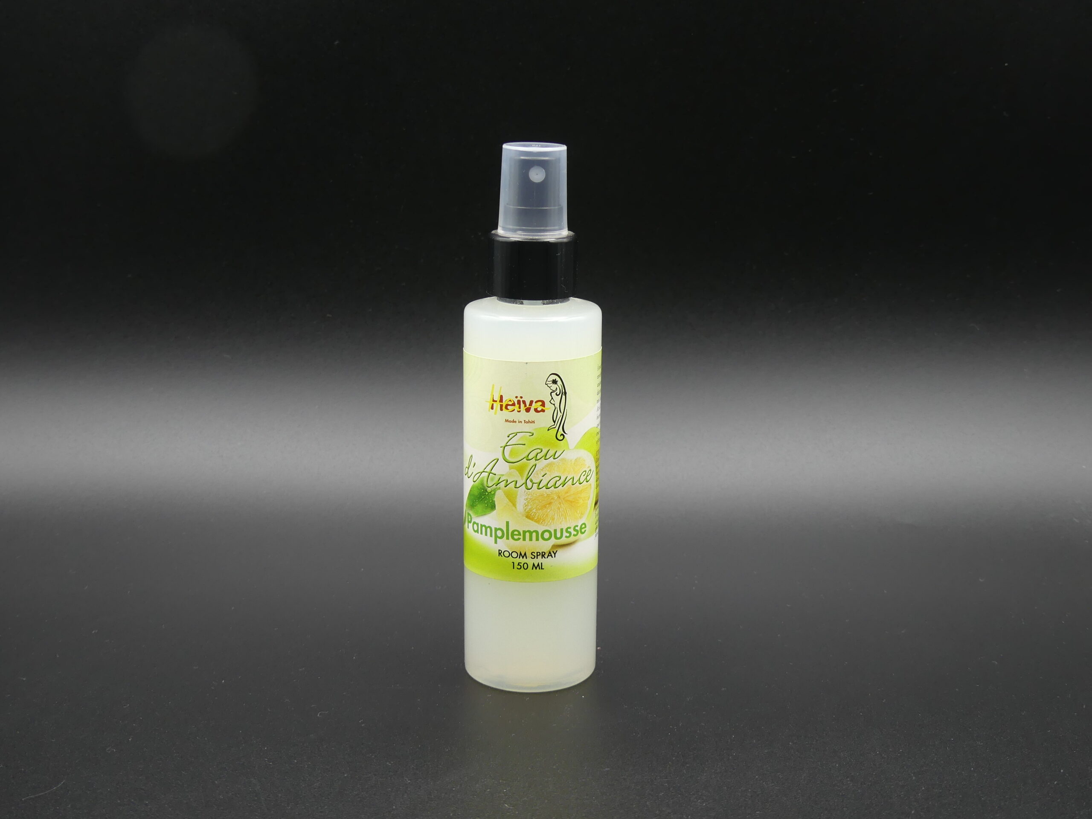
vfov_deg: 29.1
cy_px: 410
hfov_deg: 38.2
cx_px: 546
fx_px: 1577
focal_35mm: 50
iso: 100
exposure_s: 1/80
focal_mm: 9.1
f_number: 2.8
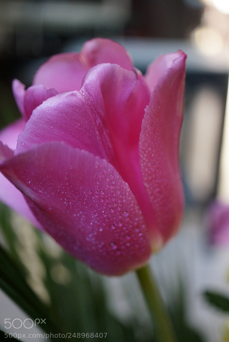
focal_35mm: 47
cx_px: 110
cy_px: 174
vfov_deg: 41.9
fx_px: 448
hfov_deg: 28.7
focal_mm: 30
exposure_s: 1/160
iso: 2000
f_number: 4
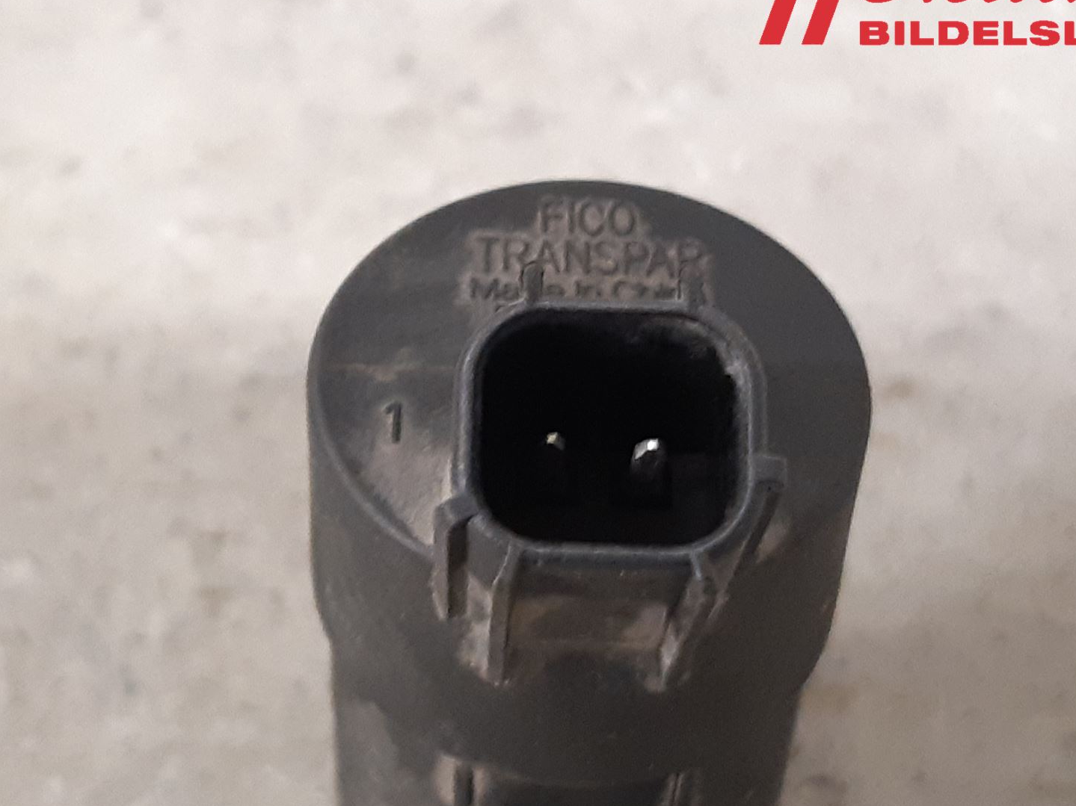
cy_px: 492
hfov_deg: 49.9
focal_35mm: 37
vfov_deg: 38.5
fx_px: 1150
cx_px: 452
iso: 320
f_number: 1.7
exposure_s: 1/25
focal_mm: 3.93
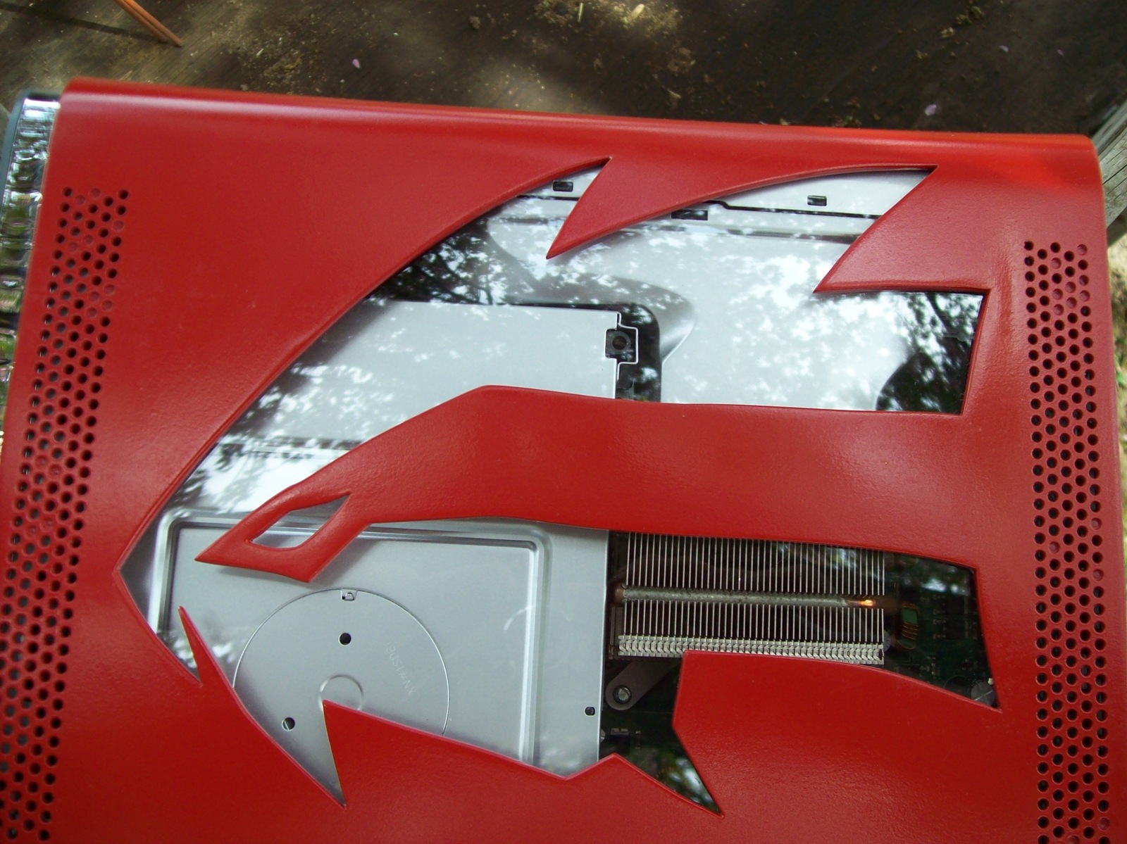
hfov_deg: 51.4
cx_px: 564
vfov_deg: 39.6
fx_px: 1172
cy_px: 422
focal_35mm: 36
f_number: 2.7
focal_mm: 6
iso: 80
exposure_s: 1/236
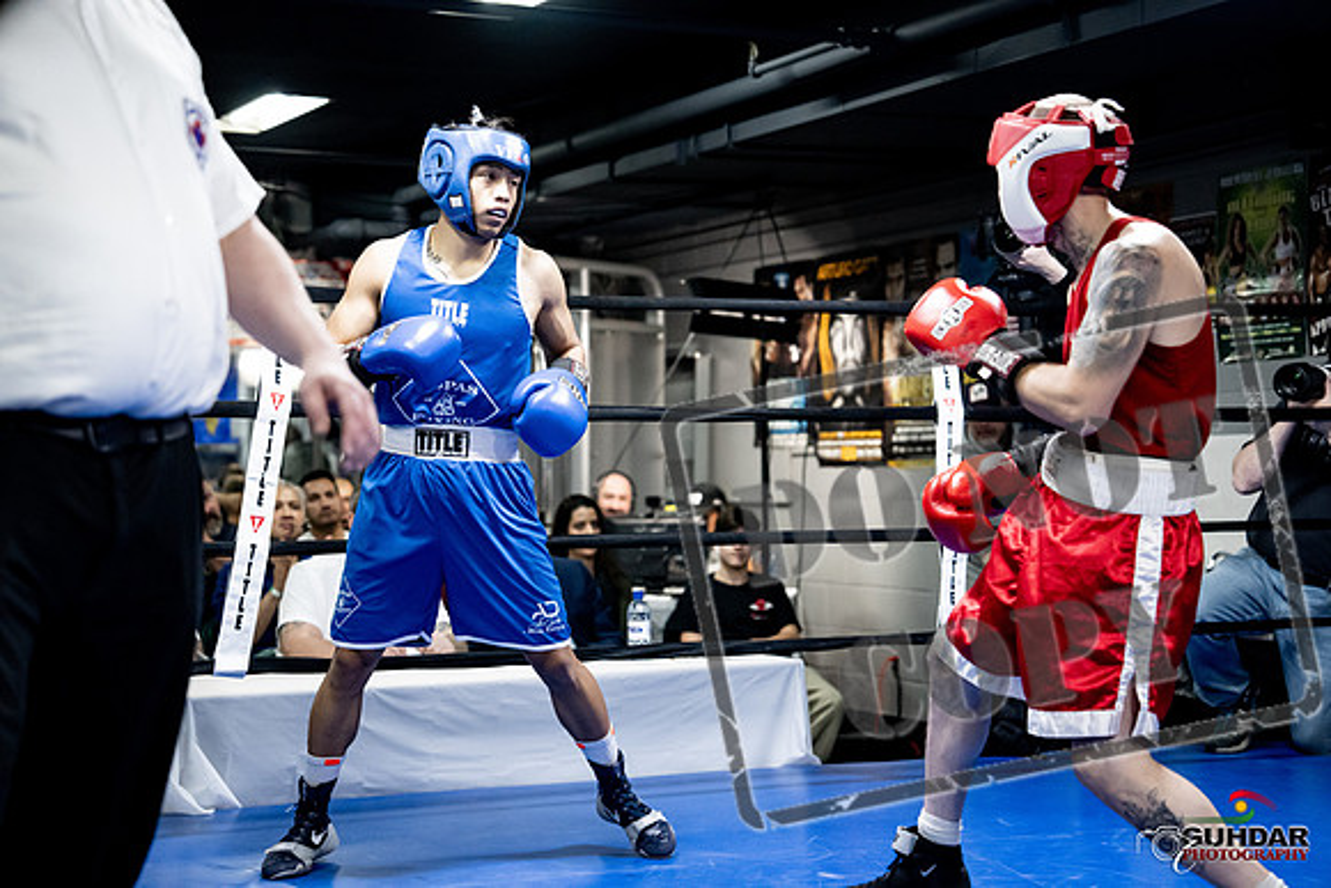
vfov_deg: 19.5
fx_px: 2589
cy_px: 444
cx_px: 666
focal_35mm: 70
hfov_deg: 28.8
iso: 8000
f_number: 2.8
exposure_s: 1/1000
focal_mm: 70
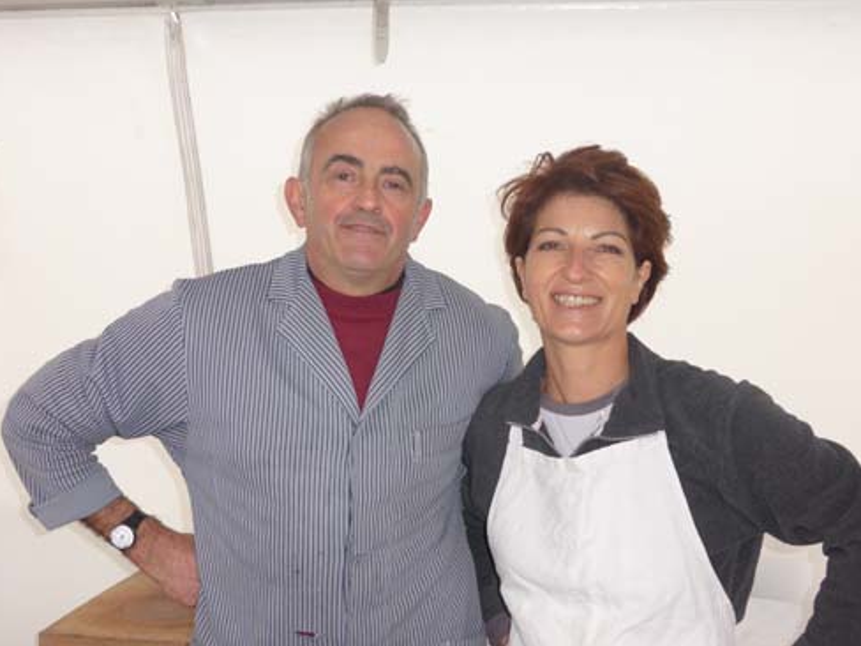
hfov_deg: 45.8
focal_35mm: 41
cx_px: 430
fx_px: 1020
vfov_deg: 35.1
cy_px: 329
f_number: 3.9
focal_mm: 6.9
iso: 100
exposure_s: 1/80
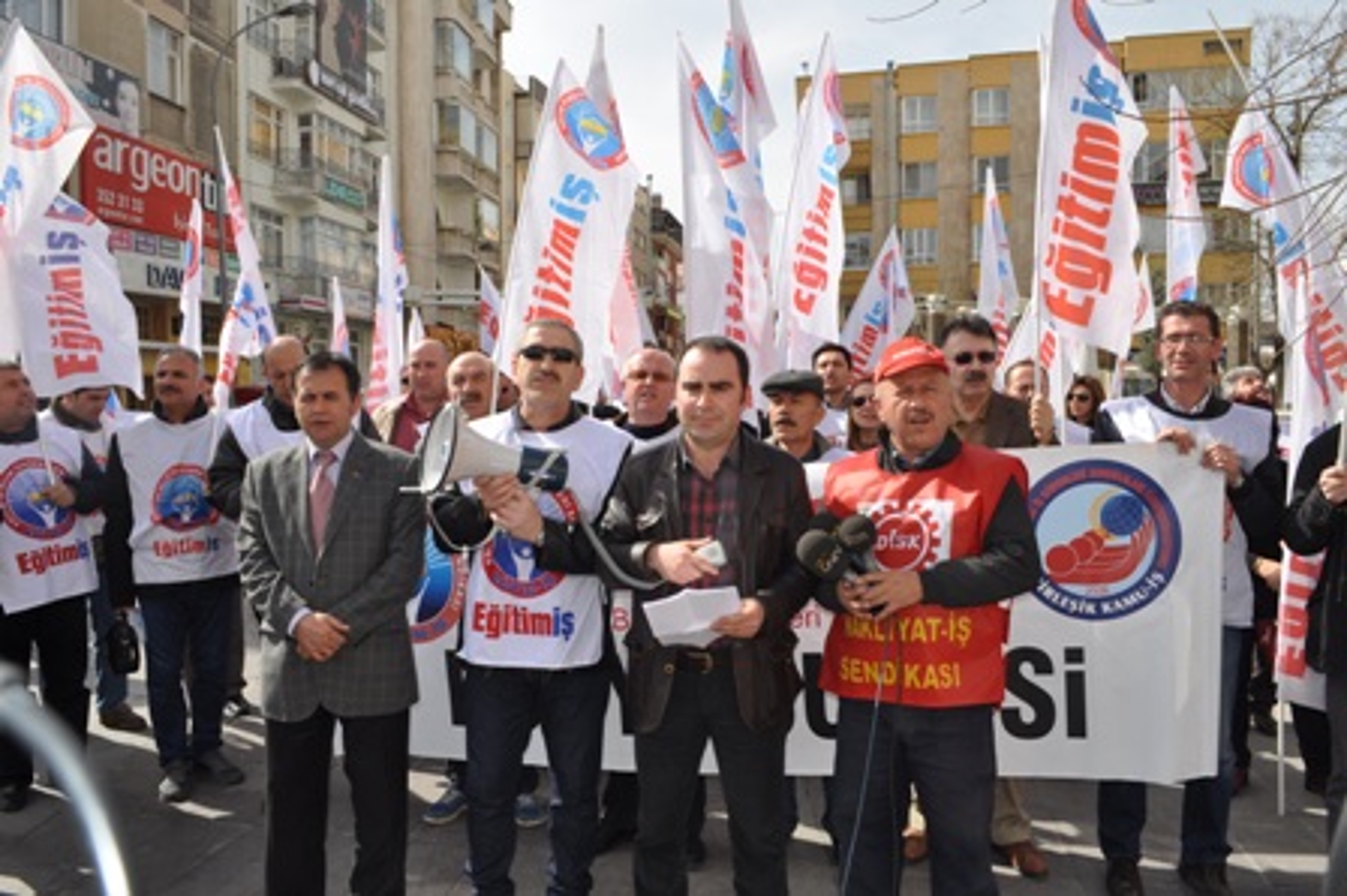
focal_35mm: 27
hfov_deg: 67.4
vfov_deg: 47.9
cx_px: 674
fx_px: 1009
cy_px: 448
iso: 200
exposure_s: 1/200
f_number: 11
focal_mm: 18
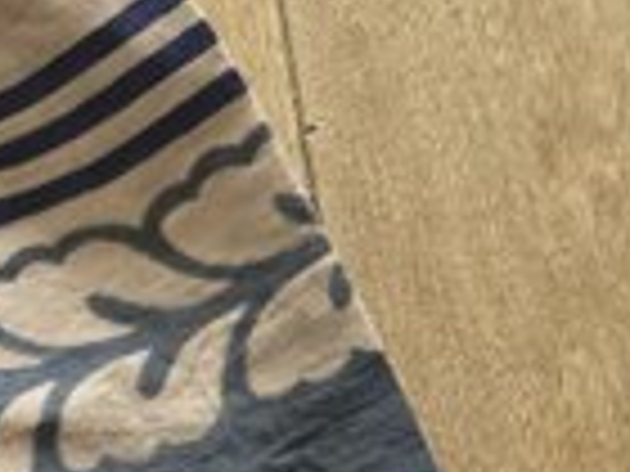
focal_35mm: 140
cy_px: 971
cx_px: -992
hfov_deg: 11.2
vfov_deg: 9.8
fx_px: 2548
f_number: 1.7
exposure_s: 1/100
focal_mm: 6.3
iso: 400
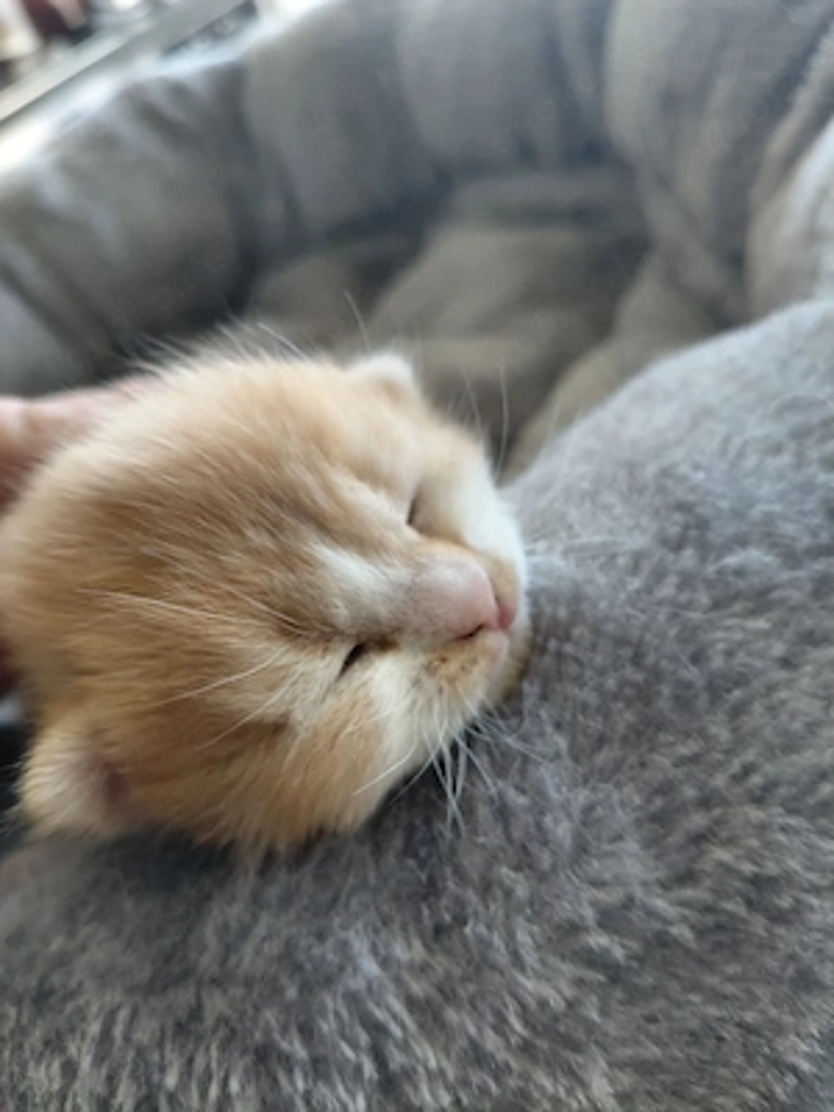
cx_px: 417
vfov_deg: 69.4
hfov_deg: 54.9
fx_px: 803
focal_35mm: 25
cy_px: 556
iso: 200
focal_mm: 4.69
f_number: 1.8
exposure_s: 1/120
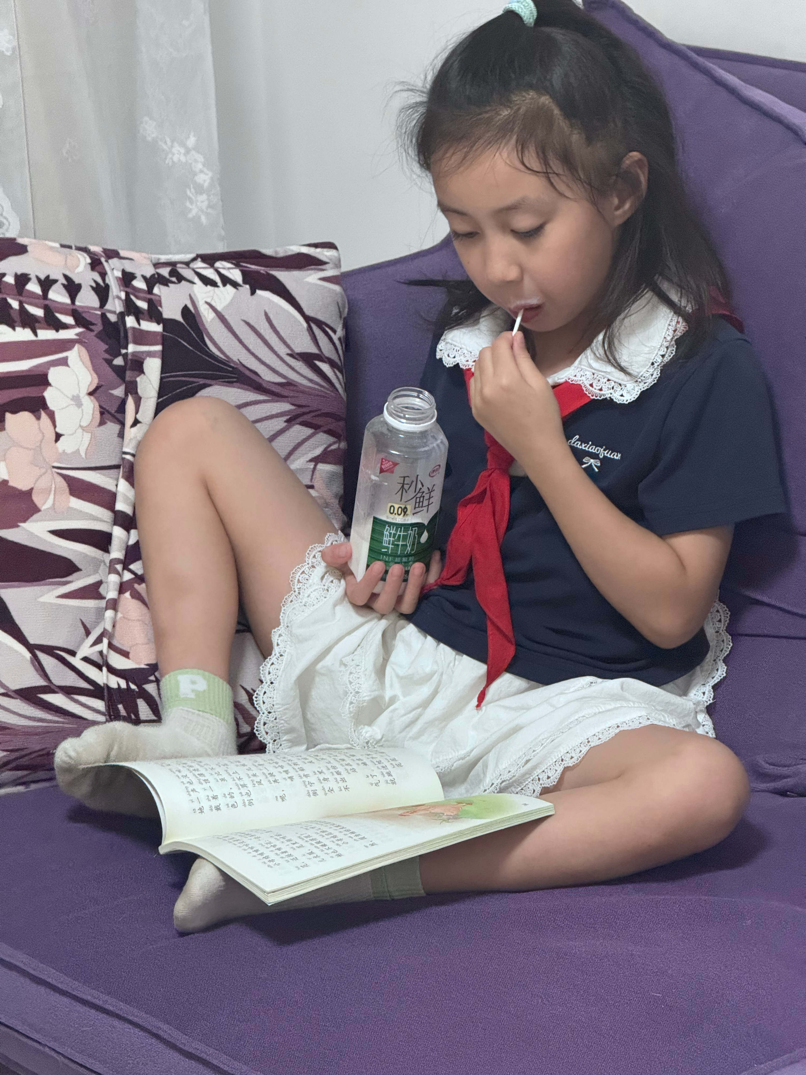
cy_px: 538
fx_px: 3725
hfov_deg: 12.3
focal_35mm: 120
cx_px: 403
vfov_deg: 16.4
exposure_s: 1/53
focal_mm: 15.66
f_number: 2.8
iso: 800
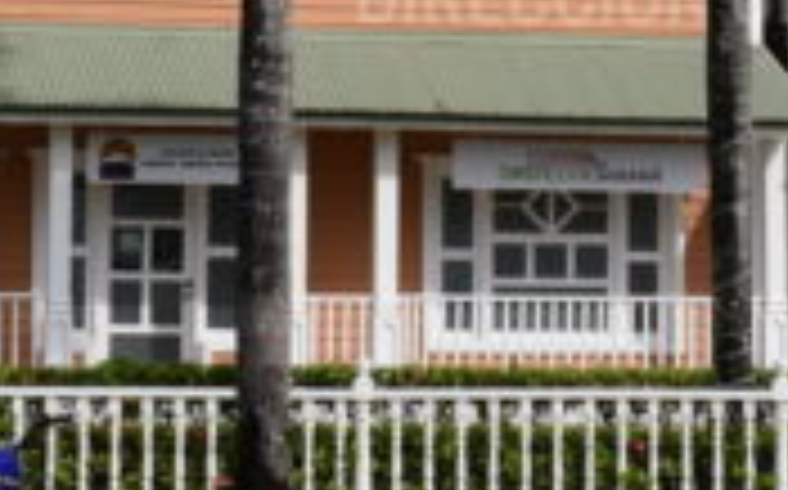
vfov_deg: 8.0
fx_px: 3454
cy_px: -144
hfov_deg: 13.0
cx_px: 500
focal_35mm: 161
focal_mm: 24
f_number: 8
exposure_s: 1/800
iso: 160
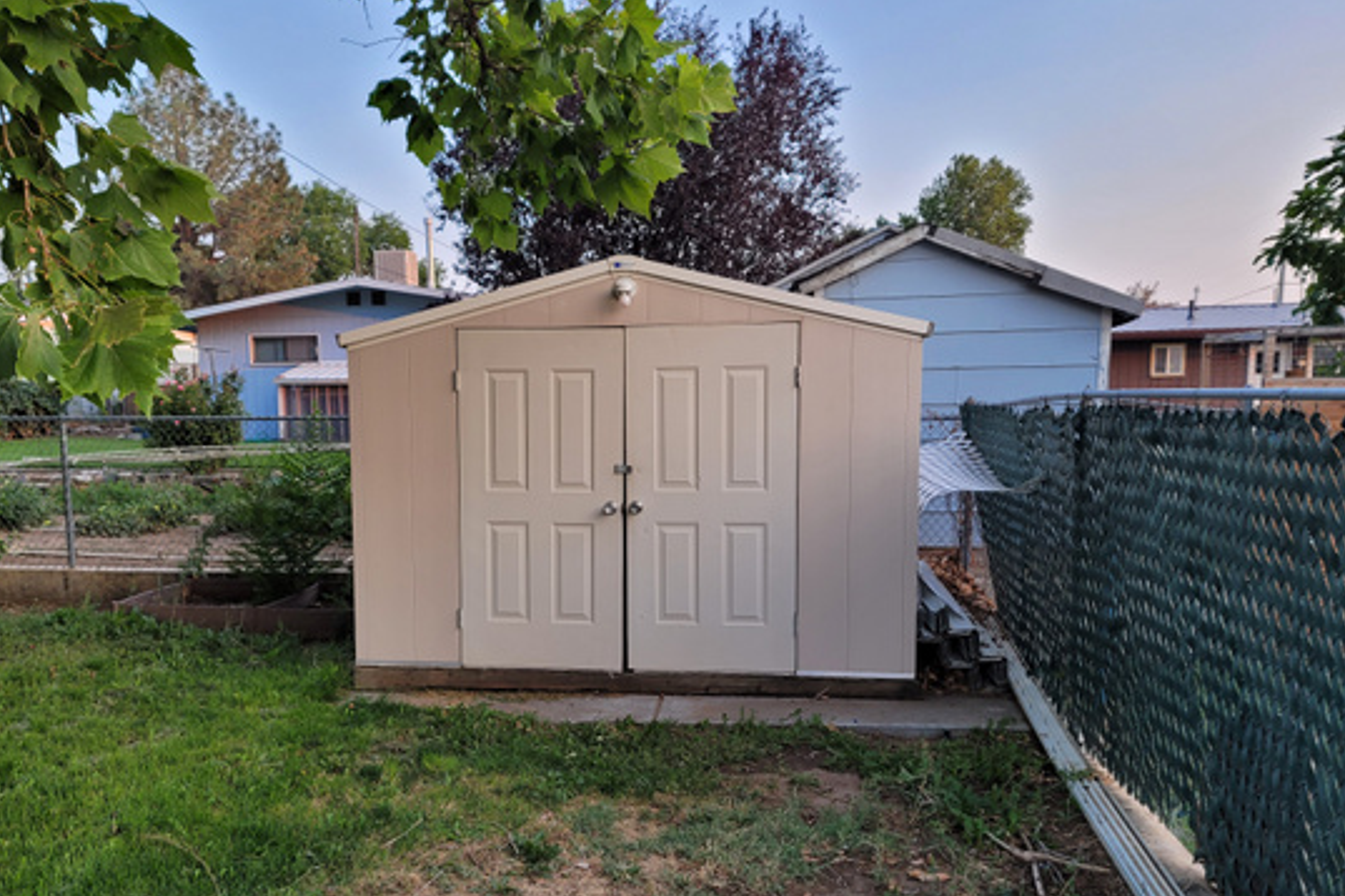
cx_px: 584
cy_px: 528
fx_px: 1158
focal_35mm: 31
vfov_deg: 42.2
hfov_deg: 60.1
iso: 40
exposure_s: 1/119
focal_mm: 7
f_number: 1.8
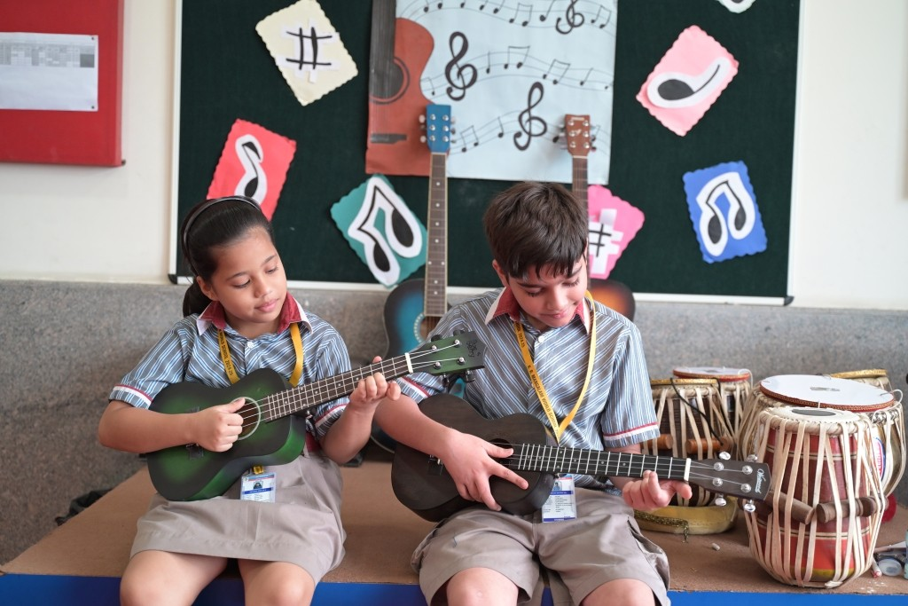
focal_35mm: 38
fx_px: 959
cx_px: 454
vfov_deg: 35.1
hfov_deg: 50.7
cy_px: 303
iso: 1600
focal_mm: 38
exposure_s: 1/160
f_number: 2.8
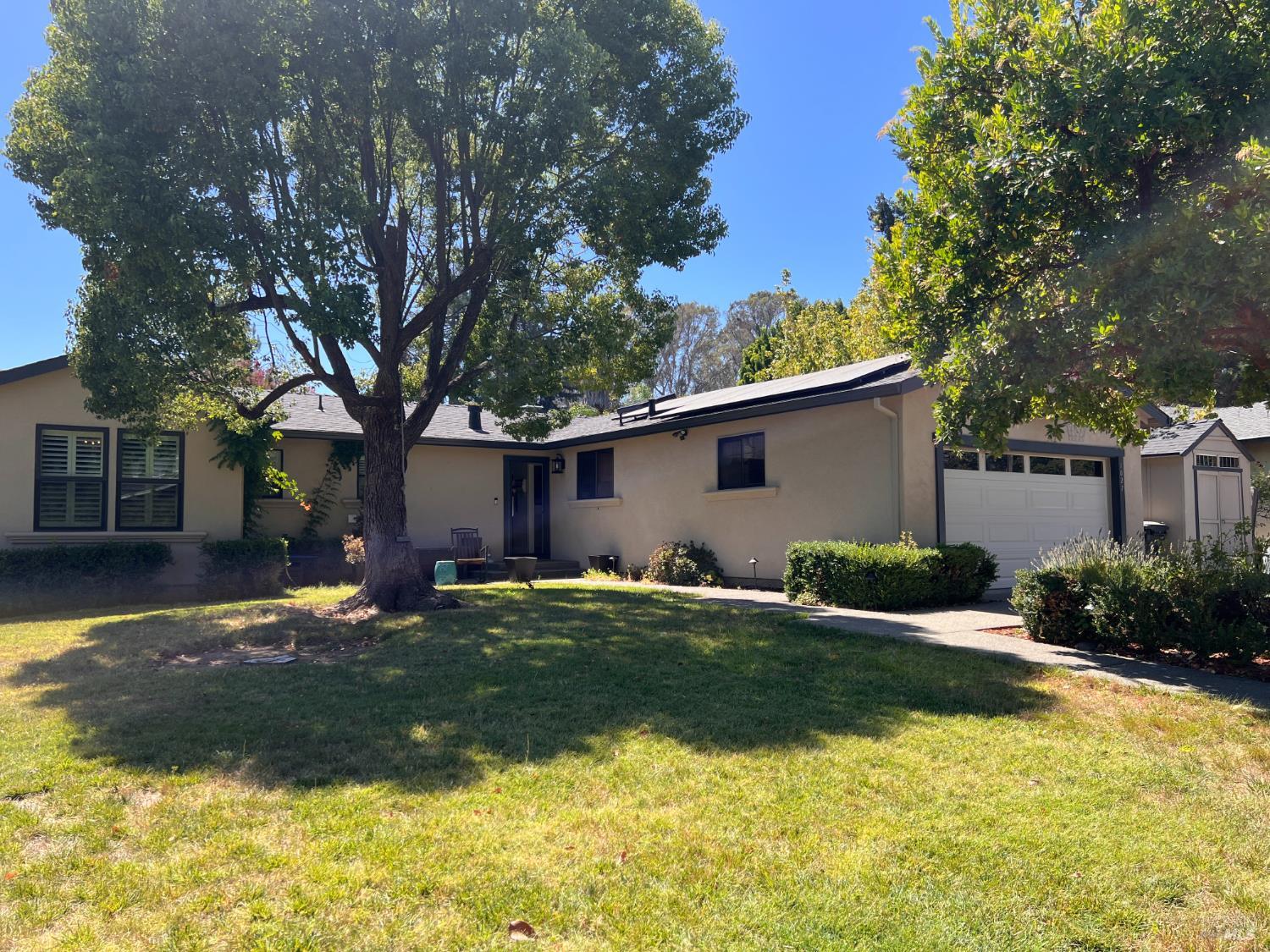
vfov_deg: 53.1
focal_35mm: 26
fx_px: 954
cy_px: 476
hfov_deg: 67.3
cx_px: 635
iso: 50
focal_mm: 5.7
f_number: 1.5
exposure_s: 1/1488
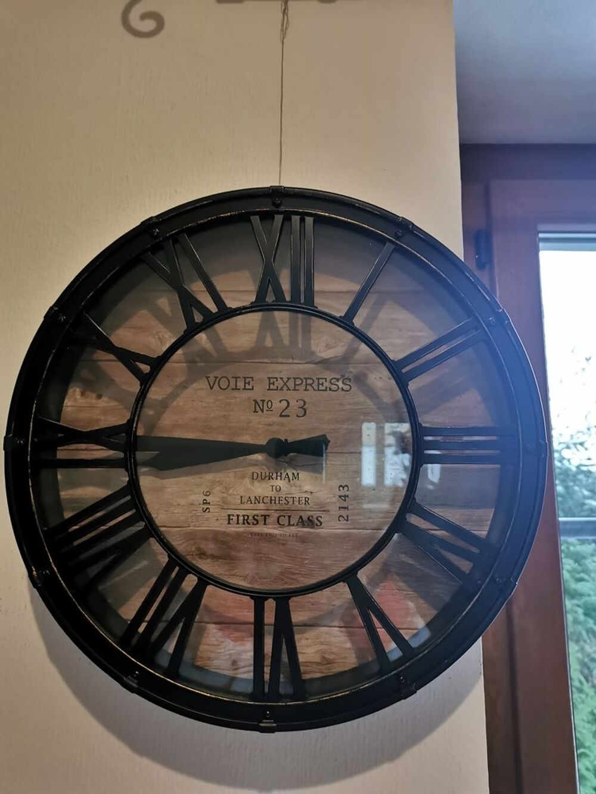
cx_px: 298
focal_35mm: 27
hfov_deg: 51.4
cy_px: 397
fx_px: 620
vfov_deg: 65.3
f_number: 1.8
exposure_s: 1/50
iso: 640
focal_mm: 5.58
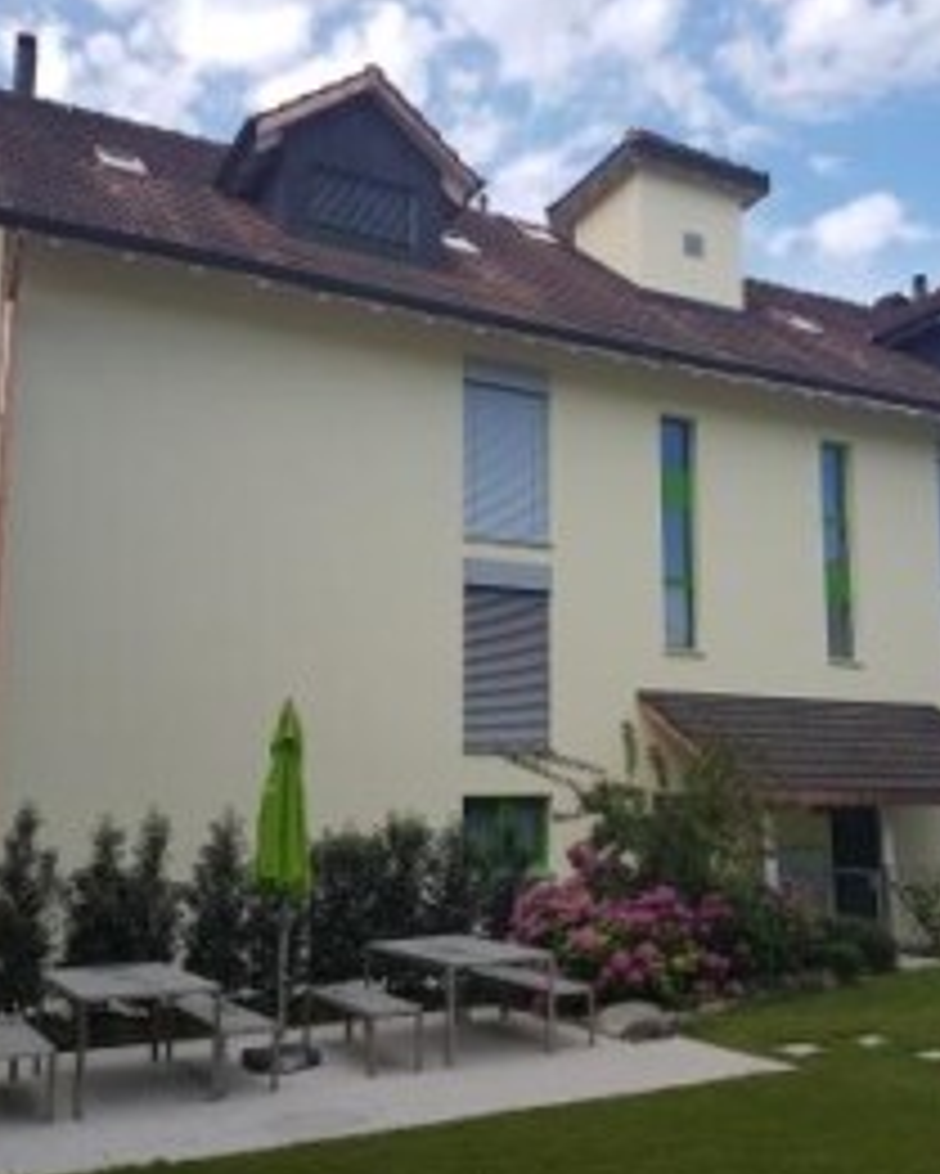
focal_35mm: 35
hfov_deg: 41.7
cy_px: 589
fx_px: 1216
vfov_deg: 51.5
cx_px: 625
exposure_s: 1/888
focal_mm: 4.2
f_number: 1.7
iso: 40
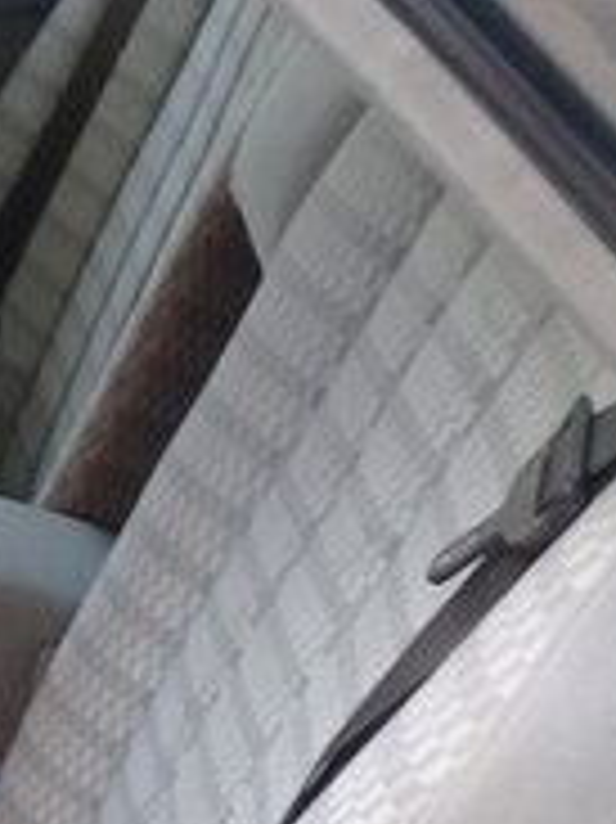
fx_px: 1995
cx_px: -135
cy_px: 968
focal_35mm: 84
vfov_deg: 21.7
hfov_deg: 16.8
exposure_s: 1/50
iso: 64
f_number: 2.2
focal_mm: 3.3
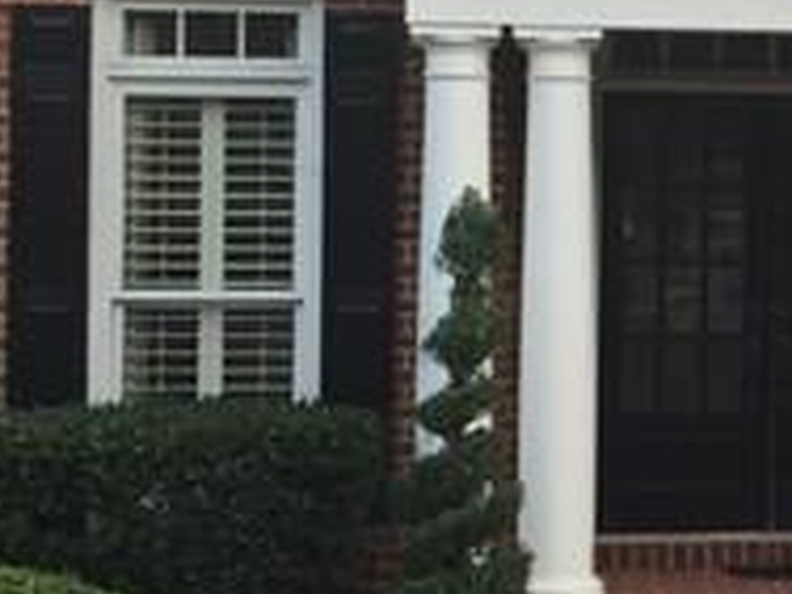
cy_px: 211
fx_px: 3615
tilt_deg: +0.9
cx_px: 1618
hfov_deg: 11.2
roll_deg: -1.4
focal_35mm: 158
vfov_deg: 9.4
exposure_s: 1/60
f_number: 2.2
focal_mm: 4.15
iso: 40
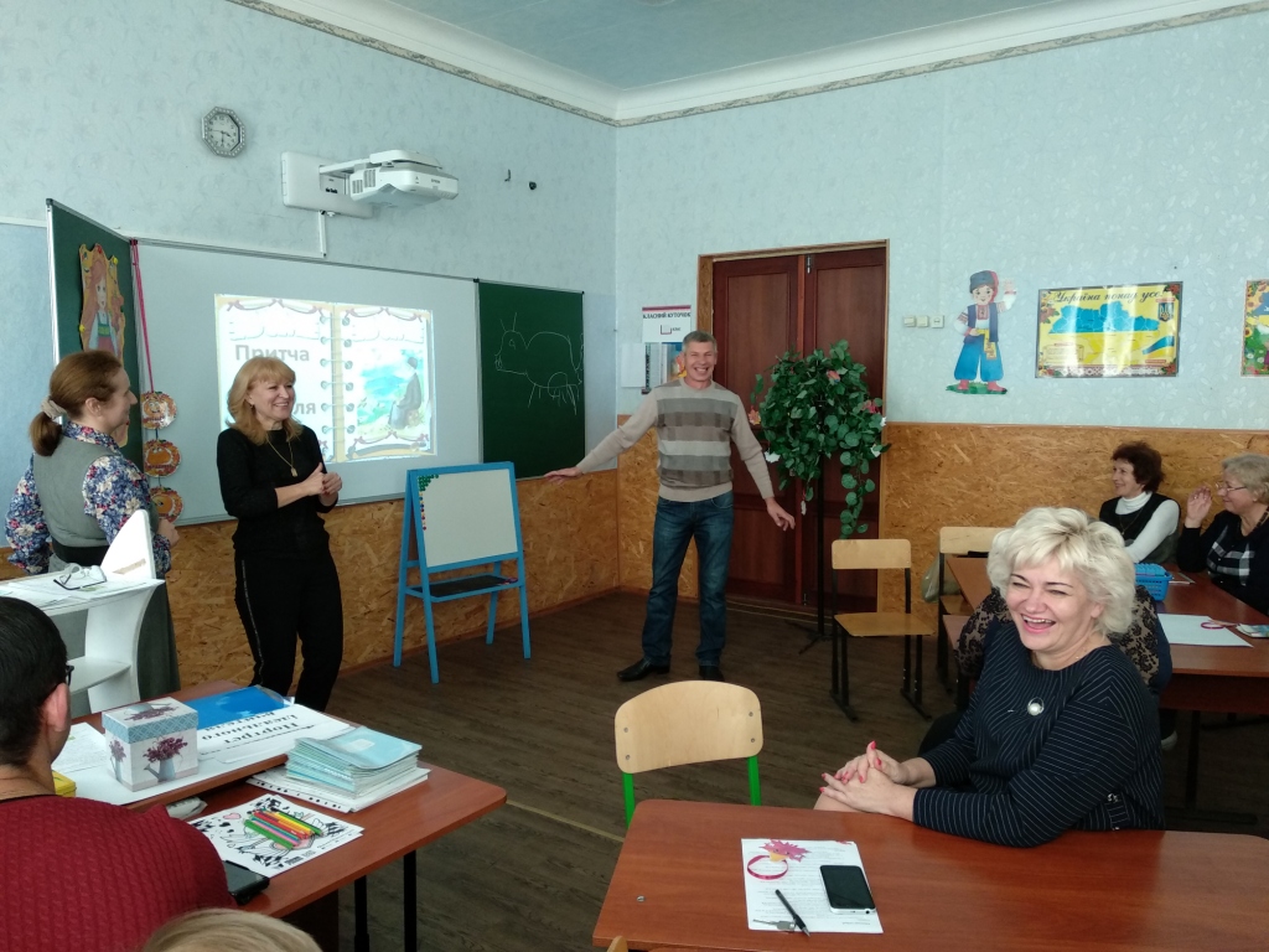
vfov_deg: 53.1
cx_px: 634
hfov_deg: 67.3
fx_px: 953
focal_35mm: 26
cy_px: 476
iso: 400
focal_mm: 3.81
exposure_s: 1/50
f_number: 2.2
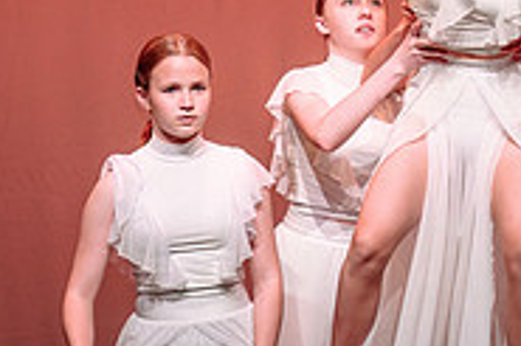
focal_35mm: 550
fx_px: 7952
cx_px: 396
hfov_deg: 3.8
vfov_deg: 2.5
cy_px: 140
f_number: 2.8
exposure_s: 1/640
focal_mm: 155
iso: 1000
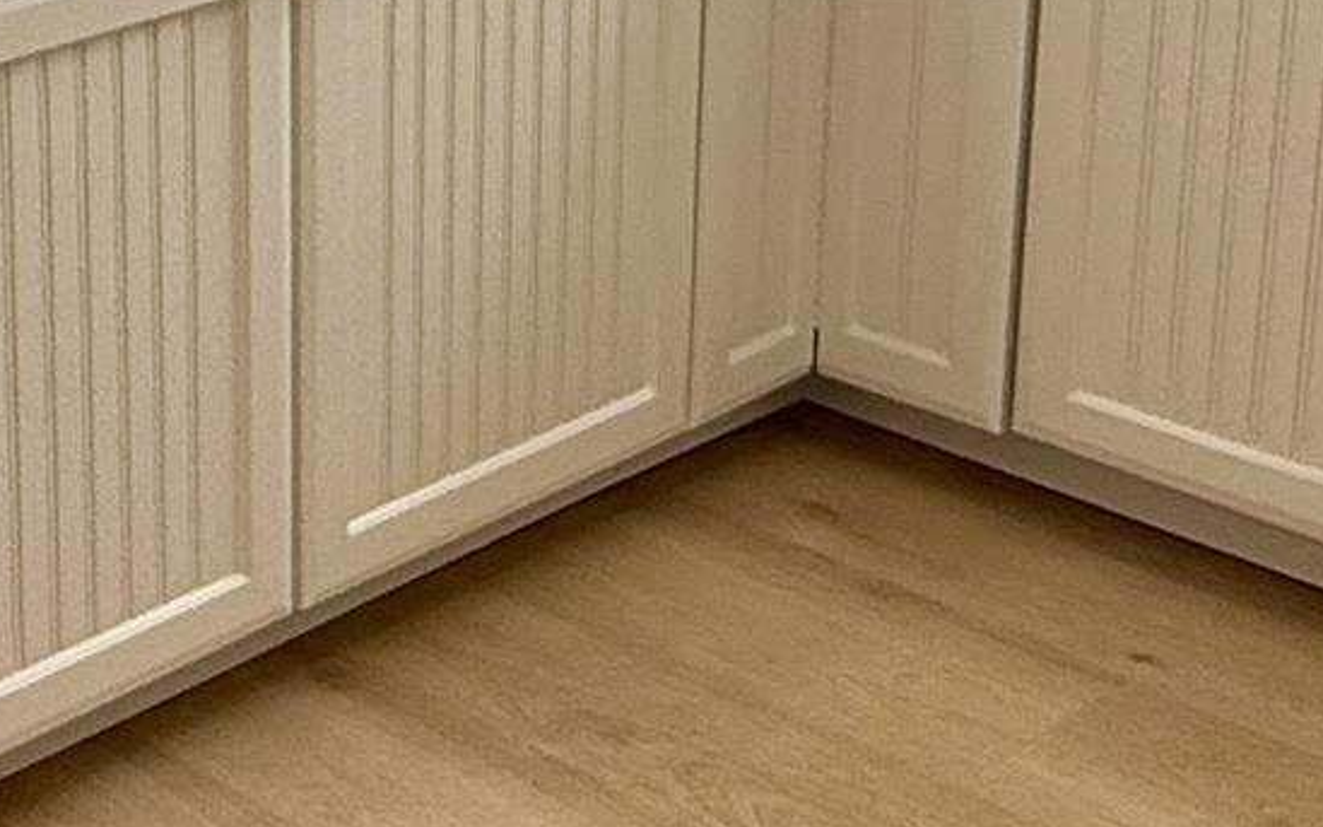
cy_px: -111
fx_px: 2992
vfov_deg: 15.3
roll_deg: +2.1
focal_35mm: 83
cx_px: -77
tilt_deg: -13.7
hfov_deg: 23.6
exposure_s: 1/383
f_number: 2.2
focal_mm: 2.22
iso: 50
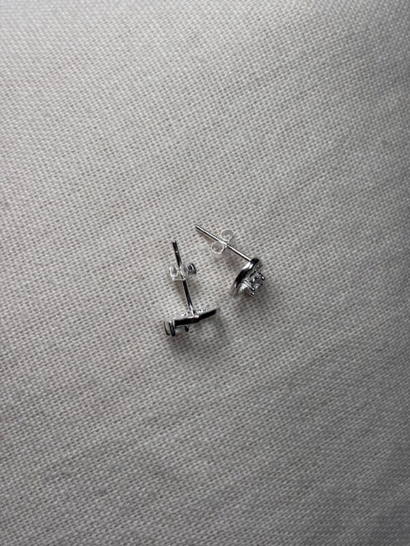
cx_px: 205
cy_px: 273
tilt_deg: -69.4
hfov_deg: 28.0
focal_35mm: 52
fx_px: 821
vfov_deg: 36.8
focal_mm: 5.96
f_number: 1.6
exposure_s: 1/608
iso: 32
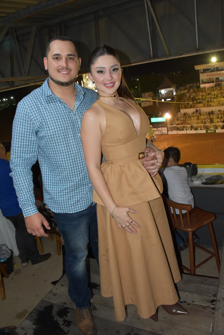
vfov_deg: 67.3
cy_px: 168
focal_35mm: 27
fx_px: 251
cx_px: 112
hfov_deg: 48.0
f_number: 5.6
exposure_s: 1/60
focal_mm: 18
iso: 1600
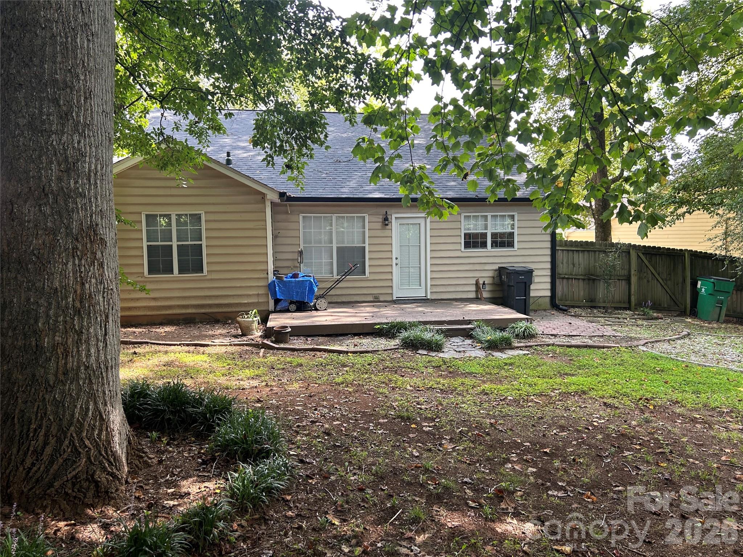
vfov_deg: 53.1
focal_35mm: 26
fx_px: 558
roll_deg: +1.0
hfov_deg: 67.3
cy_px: 278
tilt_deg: -3.3
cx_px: 372
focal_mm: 5.7
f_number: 1.5
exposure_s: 1/121
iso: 50
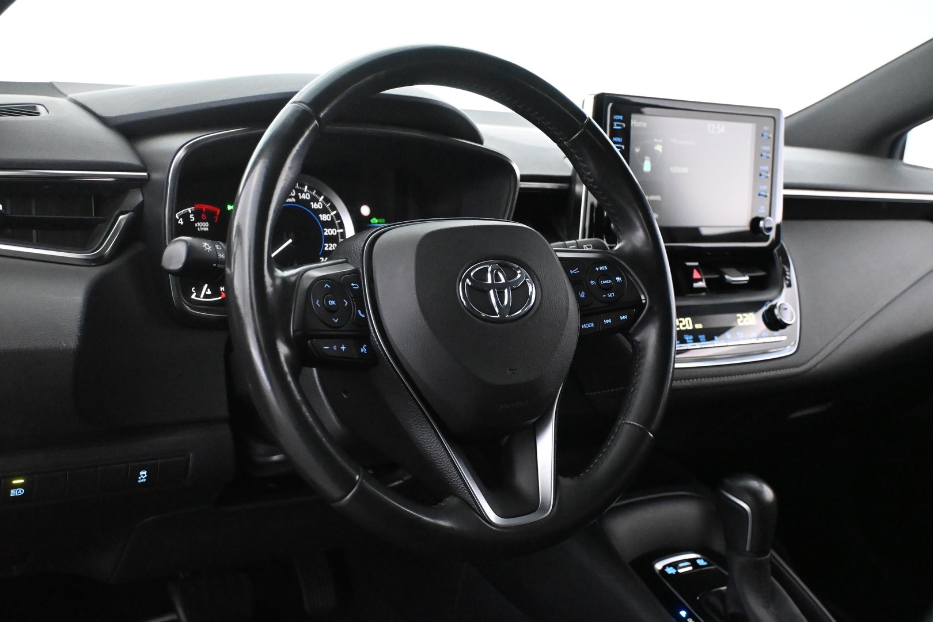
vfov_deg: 31.9
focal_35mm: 42
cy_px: 311
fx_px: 1088
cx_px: 466
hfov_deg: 46.4
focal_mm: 28
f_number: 4.5
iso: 9000
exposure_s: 1/60
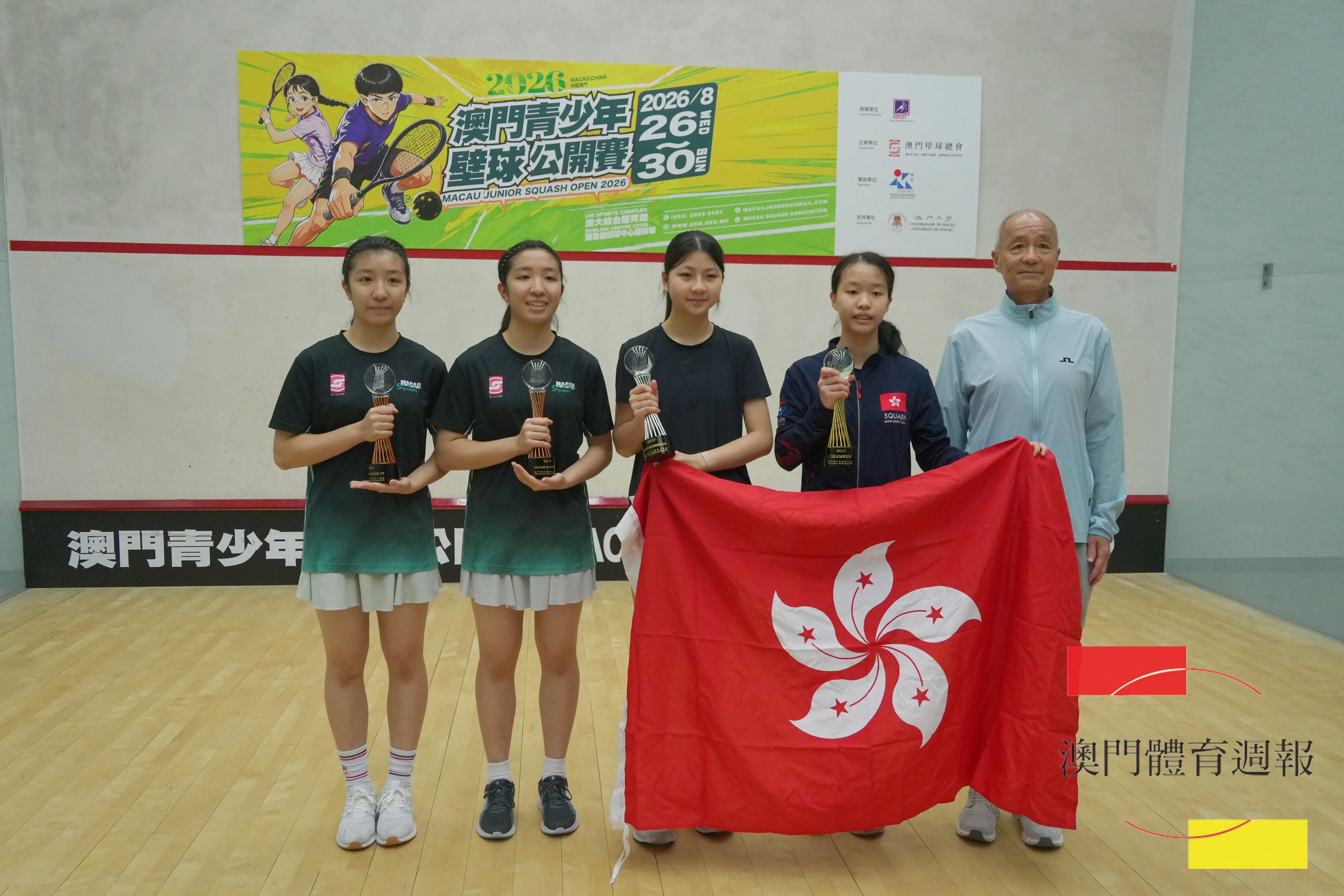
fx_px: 1064
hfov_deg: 64.6
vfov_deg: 45.7
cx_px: 672
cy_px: 448
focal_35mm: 28
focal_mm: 19
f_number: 4.5
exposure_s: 1/640
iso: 1600
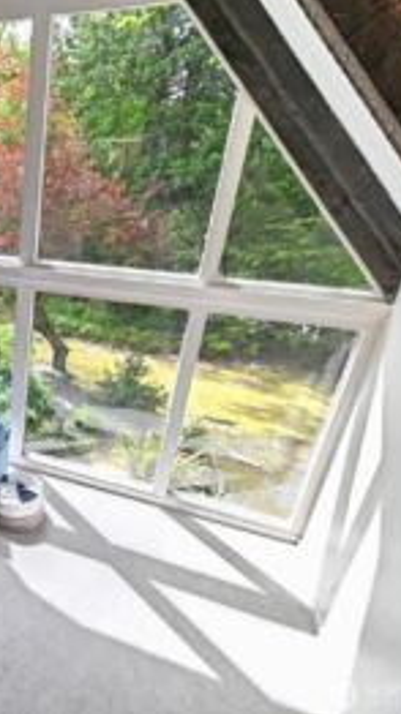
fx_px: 455
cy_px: 356
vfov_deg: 76.3
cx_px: -63
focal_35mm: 24
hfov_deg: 37.7
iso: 3200
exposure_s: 1/25
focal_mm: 10
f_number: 11
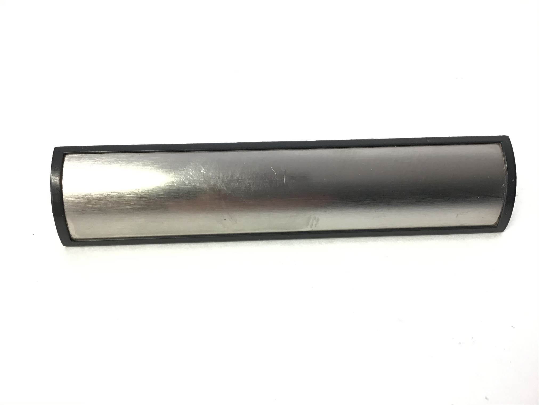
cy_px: 202
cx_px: 270
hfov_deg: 58.4
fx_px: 483
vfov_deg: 45.4
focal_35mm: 31
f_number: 2.4
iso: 40
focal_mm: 3.3
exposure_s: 1/33
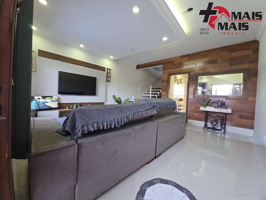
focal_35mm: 13
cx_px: 133
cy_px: 100
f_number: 1.9
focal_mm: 2.2
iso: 320
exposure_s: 1/60
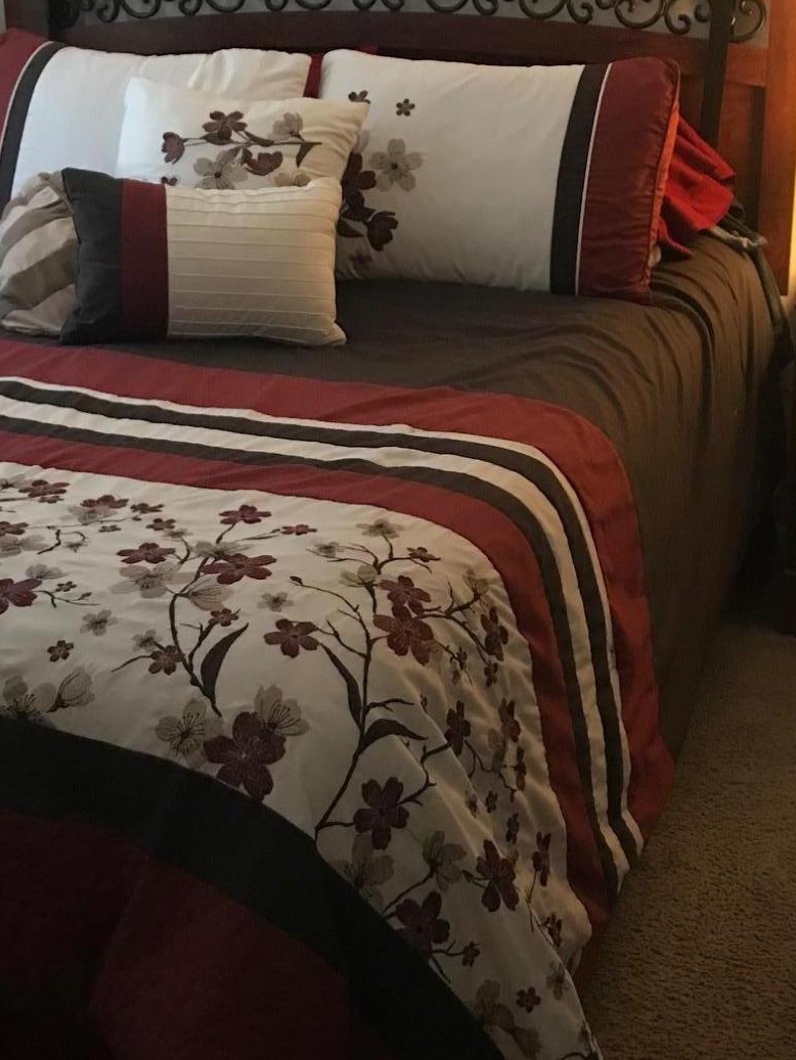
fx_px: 1655
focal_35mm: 54
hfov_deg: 27.0
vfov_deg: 35.5
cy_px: 449
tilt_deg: -19.3
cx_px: 458
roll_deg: +1.1
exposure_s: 1/5
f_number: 1.8
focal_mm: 3.99
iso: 80
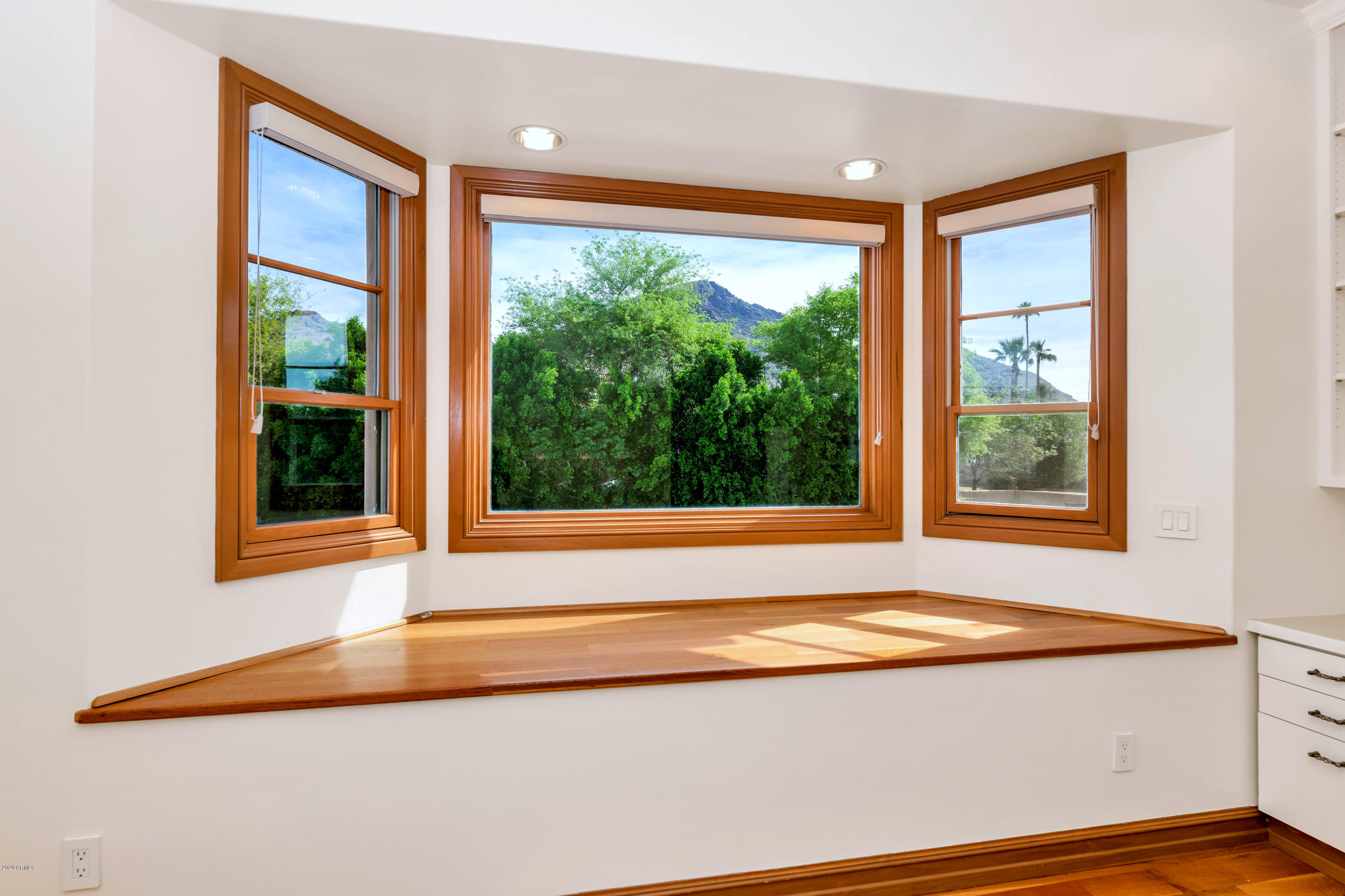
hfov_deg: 86.9
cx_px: 672
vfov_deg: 64.6
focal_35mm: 19
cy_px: 448
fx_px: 710
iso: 80
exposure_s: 1/125
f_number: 6.3
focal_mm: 19
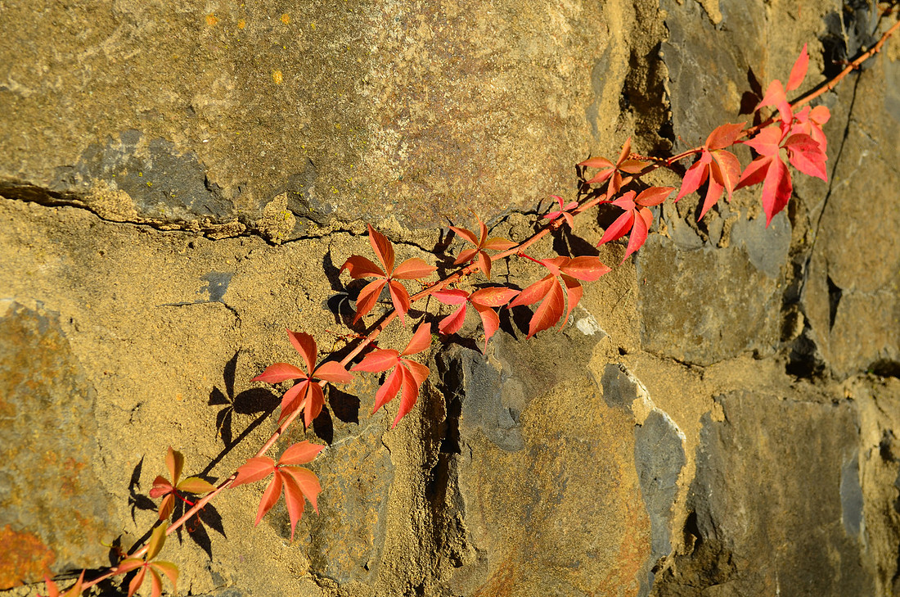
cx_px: 450
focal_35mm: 57
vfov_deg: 23.7
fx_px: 1422
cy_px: 298
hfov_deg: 35.1
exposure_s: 1/200
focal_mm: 38
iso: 100
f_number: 7.1
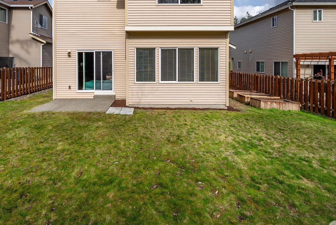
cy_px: 71
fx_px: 196
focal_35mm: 21
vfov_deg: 57.9
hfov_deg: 80.8
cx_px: 149
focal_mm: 14
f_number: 9
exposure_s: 1/320
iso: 80
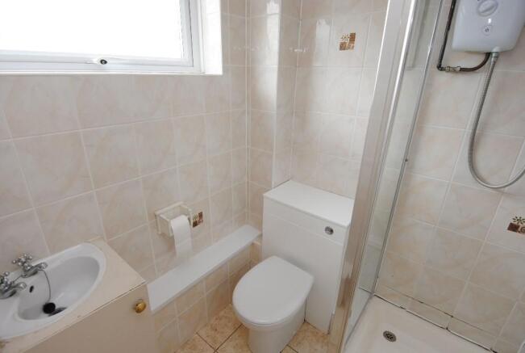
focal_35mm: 16
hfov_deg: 94.9
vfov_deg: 72.3
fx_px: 241
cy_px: 176
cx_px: 262
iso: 200
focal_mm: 11
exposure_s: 1/80
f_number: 4
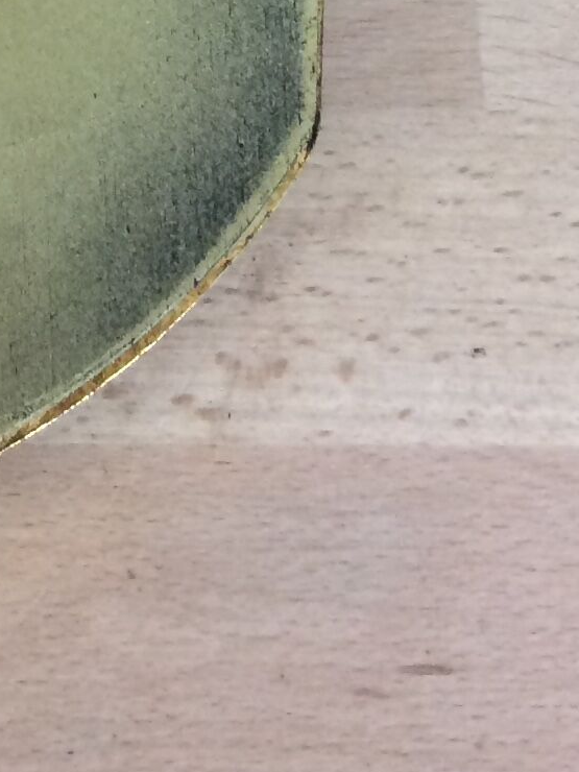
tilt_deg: -76.8
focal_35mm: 128
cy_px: -740
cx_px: -372
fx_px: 2855
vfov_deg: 13.4
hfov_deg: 11.0
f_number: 2.2
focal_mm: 4.15
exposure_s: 1/33
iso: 64
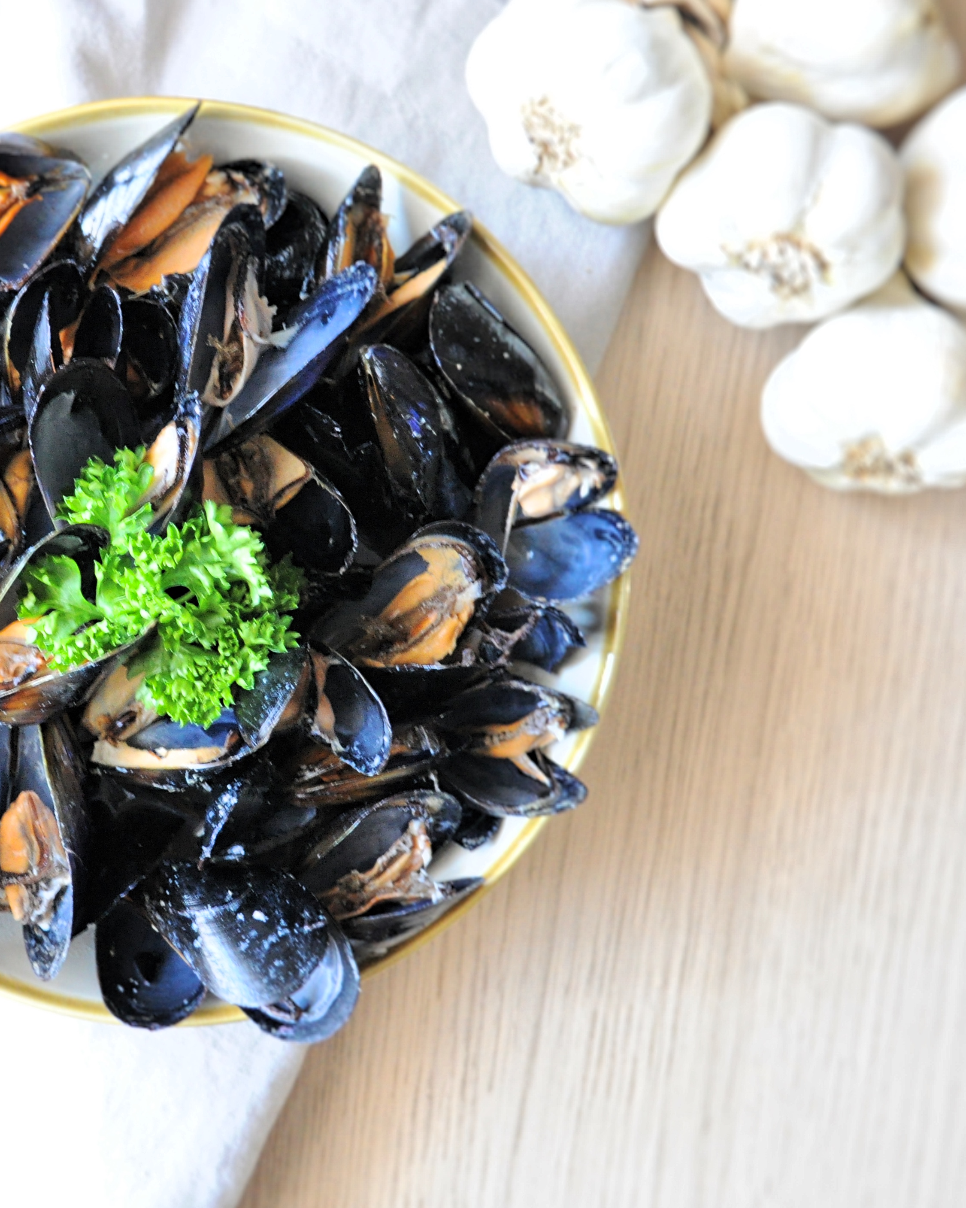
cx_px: 148
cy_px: 605
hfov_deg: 24.8
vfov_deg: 31.5
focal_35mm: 60
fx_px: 2144
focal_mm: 28
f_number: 4.5
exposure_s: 1/15
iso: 1600
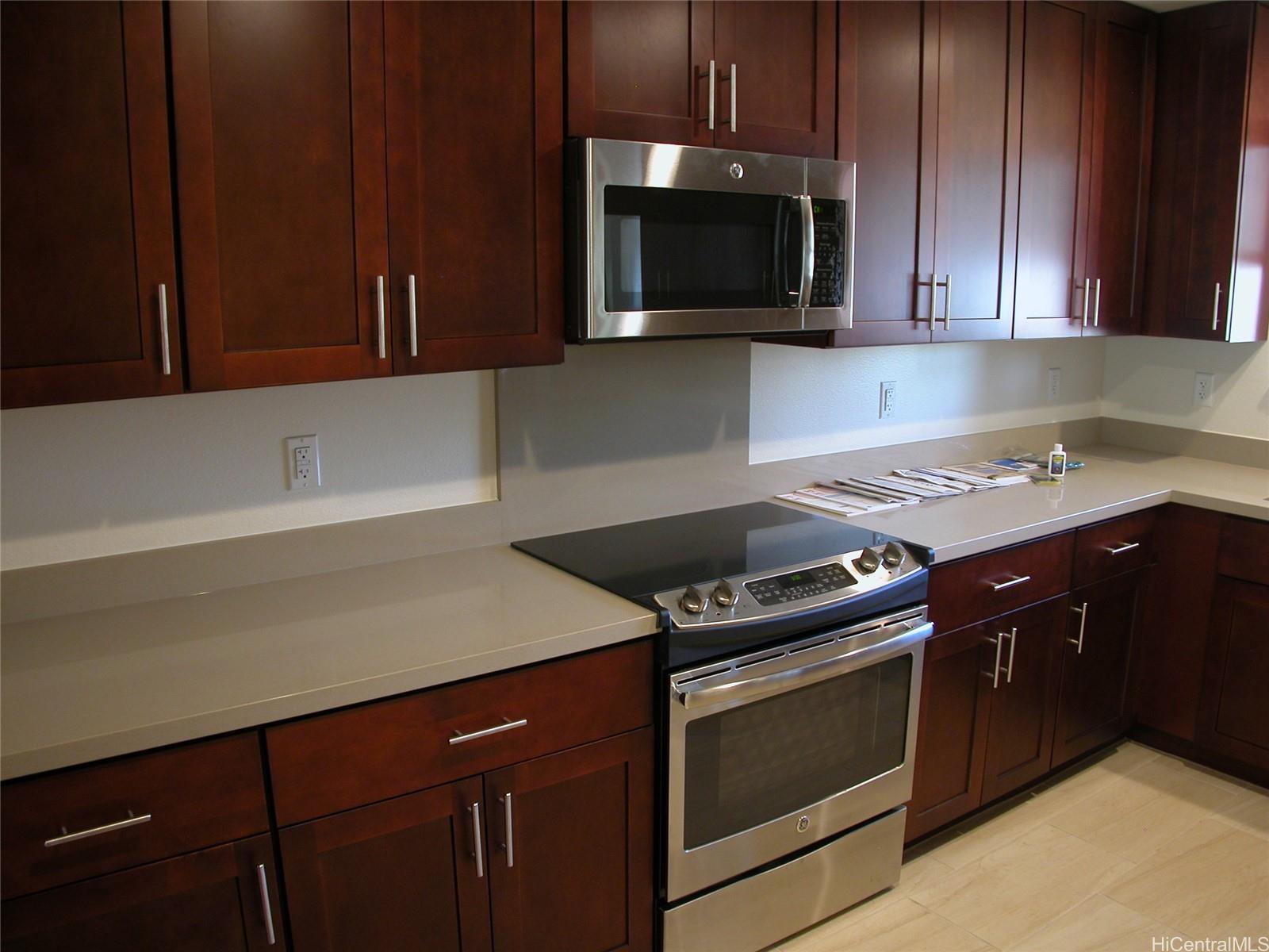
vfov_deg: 40.7
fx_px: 1283
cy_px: 476
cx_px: 634
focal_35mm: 35
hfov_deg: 52.6
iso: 100
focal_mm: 8.9
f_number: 2.8
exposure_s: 1/4.4
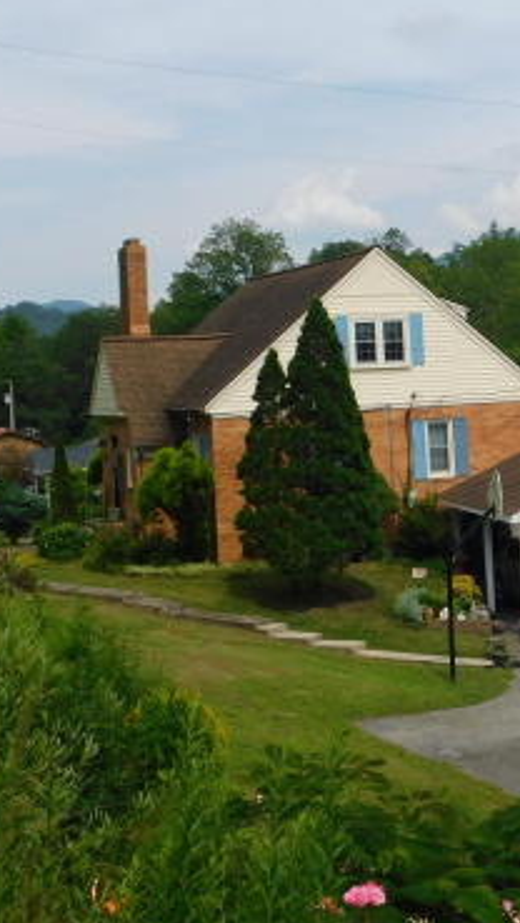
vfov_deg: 35.2
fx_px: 1444
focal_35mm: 59
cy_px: 333
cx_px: 436
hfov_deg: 20.1
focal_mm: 5.3
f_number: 6.4
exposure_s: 1/500
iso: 125
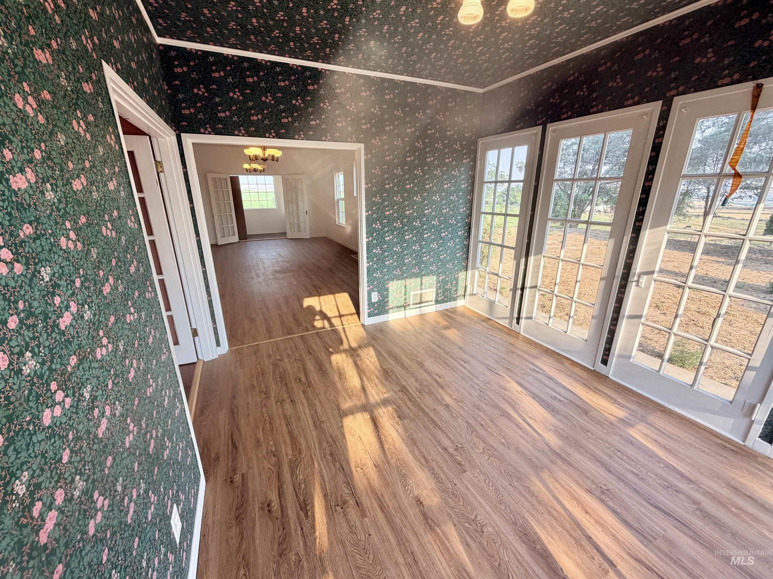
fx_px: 313
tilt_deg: -18.7
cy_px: 290
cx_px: 386
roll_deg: +0.9
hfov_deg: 102.1
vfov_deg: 85.7
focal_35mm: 14
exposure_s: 1/138
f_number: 2.2
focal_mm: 2.22
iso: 40
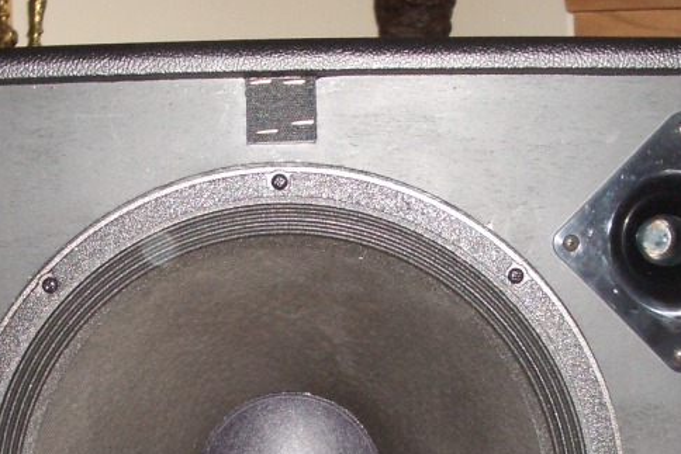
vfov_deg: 17.3
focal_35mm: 77
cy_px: 448
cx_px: 246
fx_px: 1457
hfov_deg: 26.2
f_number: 2.6
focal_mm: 5.8
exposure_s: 1/60
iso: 200
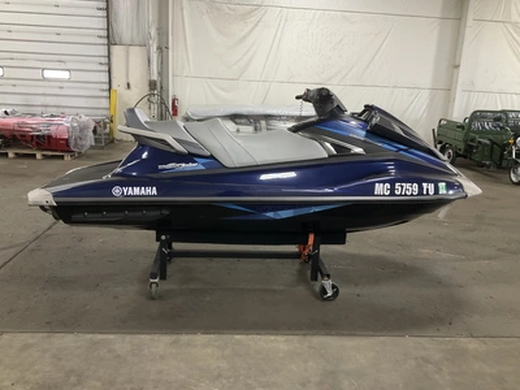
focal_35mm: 29
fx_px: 436
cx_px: 260
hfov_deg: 61.7
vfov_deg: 48.2
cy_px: 195
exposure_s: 1/60
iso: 160
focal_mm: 3
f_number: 1.8
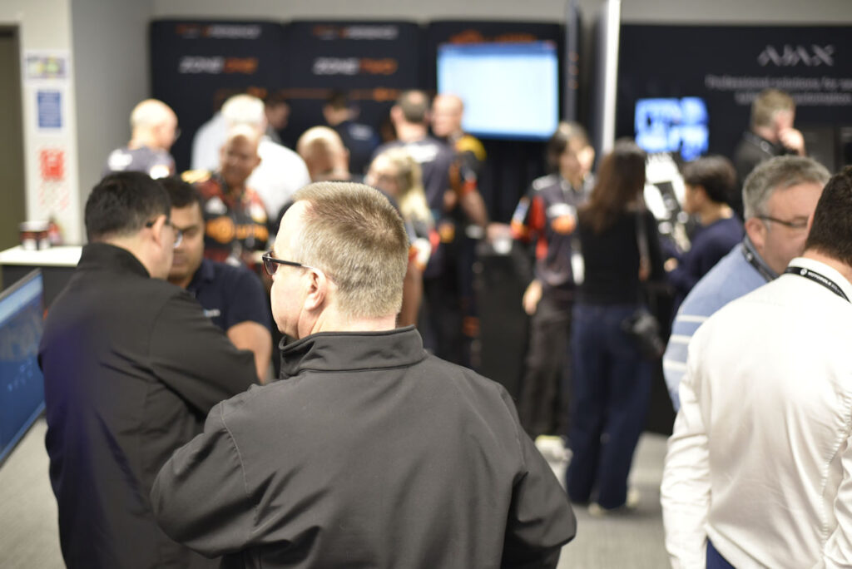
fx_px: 1184
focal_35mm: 50
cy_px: 284
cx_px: 426
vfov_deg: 27.0
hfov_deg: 39.6
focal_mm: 50
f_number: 2.2
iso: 800
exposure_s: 1/60
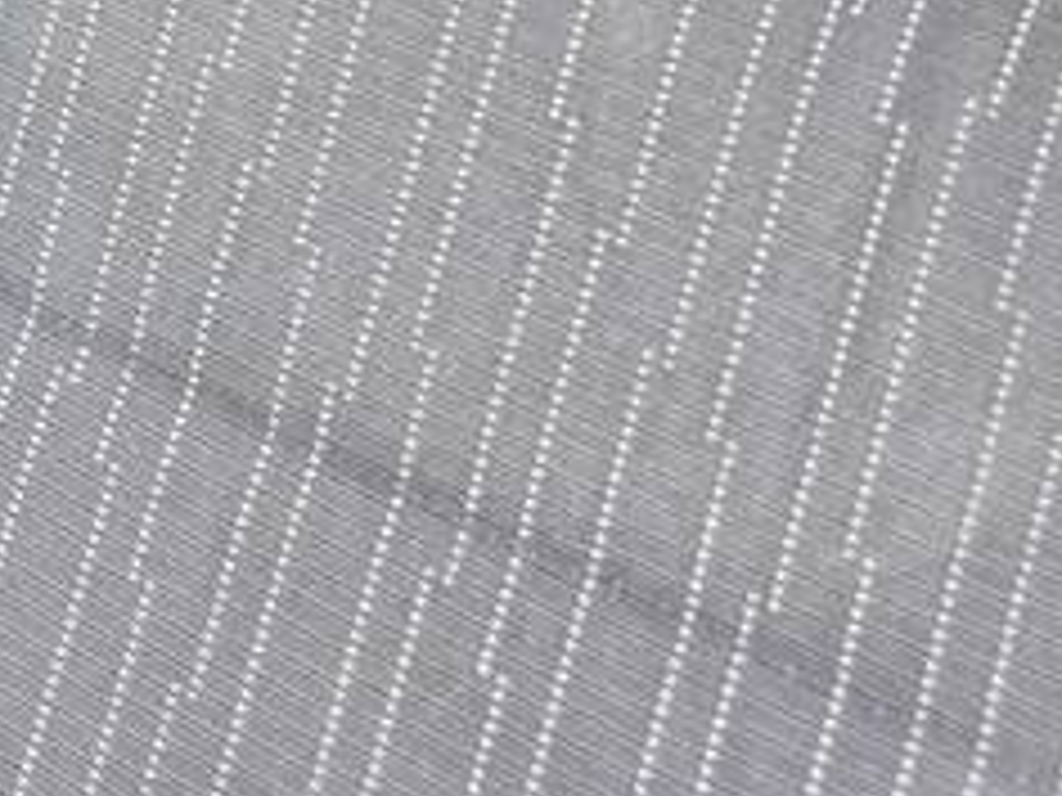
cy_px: -1097
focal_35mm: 125
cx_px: -189
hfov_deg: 15.2
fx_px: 3835
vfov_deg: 10.3
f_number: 1.7
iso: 160
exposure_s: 1/180
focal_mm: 6.3
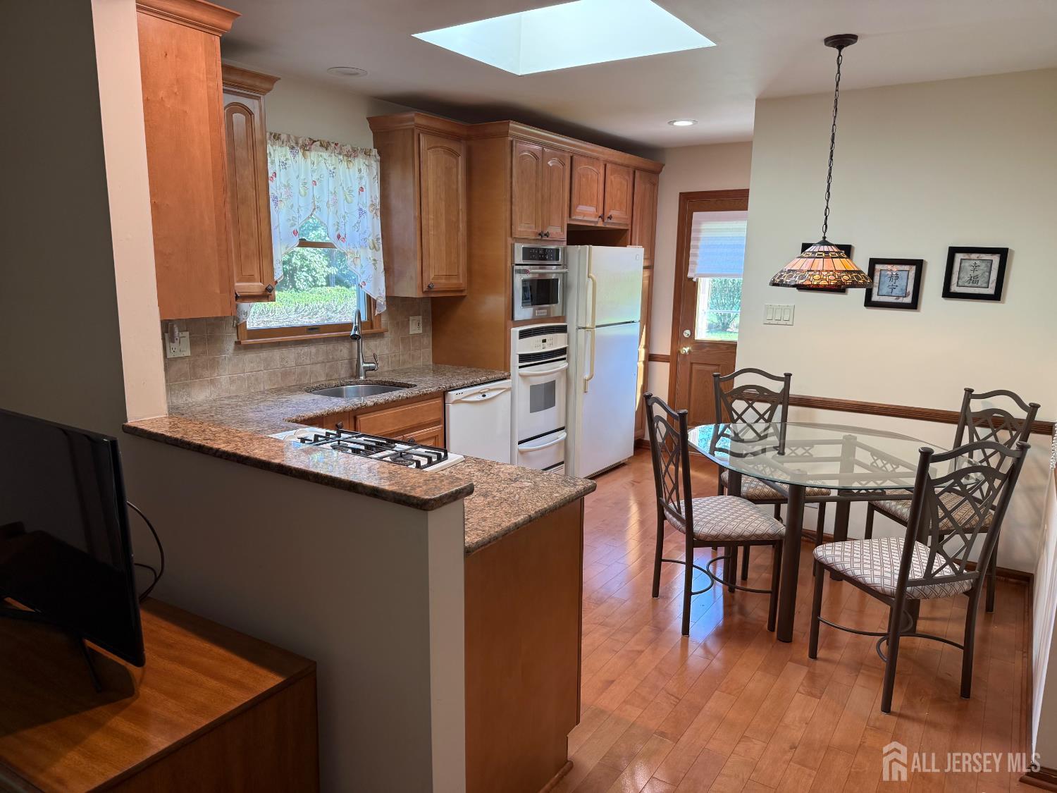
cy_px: 396
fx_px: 733
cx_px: 528
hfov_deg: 71.6
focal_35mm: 24
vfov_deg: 56.8
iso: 200
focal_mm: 6.76
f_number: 1.78
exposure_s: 1/120
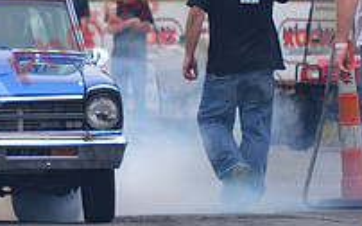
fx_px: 8638
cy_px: 72
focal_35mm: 876
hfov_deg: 2.4
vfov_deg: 1.5
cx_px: 41
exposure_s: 1/2500
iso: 1000
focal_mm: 200
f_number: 6.3
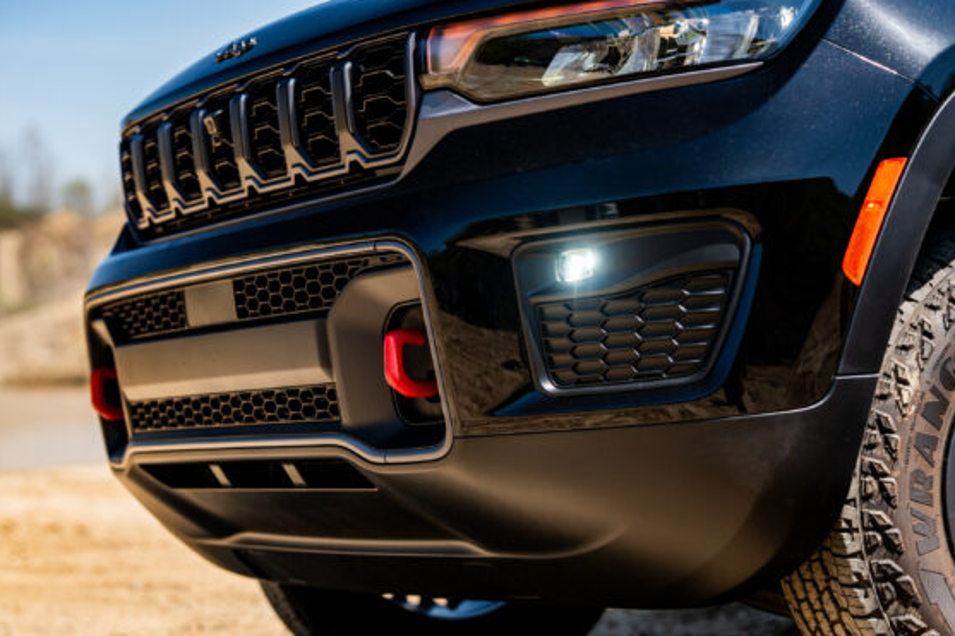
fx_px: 2201
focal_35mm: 83
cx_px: 408
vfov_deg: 16.4
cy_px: 369
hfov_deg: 24.5
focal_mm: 70
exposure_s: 1/400
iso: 100
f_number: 2.8
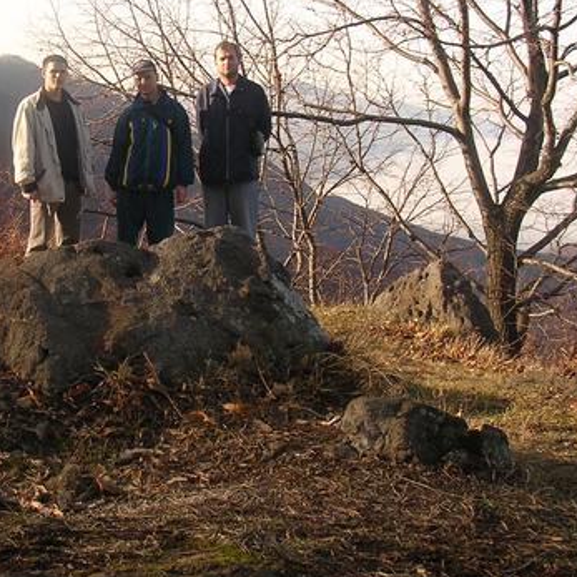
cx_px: 143
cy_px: 224
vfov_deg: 27.6
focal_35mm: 62
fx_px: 1169
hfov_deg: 27.3
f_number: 2.8
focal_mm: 5.8
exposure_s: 1/477
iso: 100
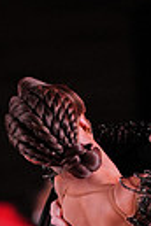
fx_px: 5656
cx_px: 180
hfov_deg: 1.5
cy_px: 389
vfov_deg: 2.3
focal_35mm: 899
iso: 1600
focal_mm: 200
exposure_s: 1/800
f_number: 2.8
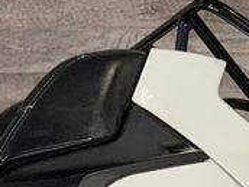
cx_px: -258
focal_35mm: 143
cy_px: 457
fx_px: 1029
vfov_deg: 9.2
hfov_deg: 12.2
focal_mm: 6.76
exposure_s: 1/64
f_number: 1.78
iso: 50
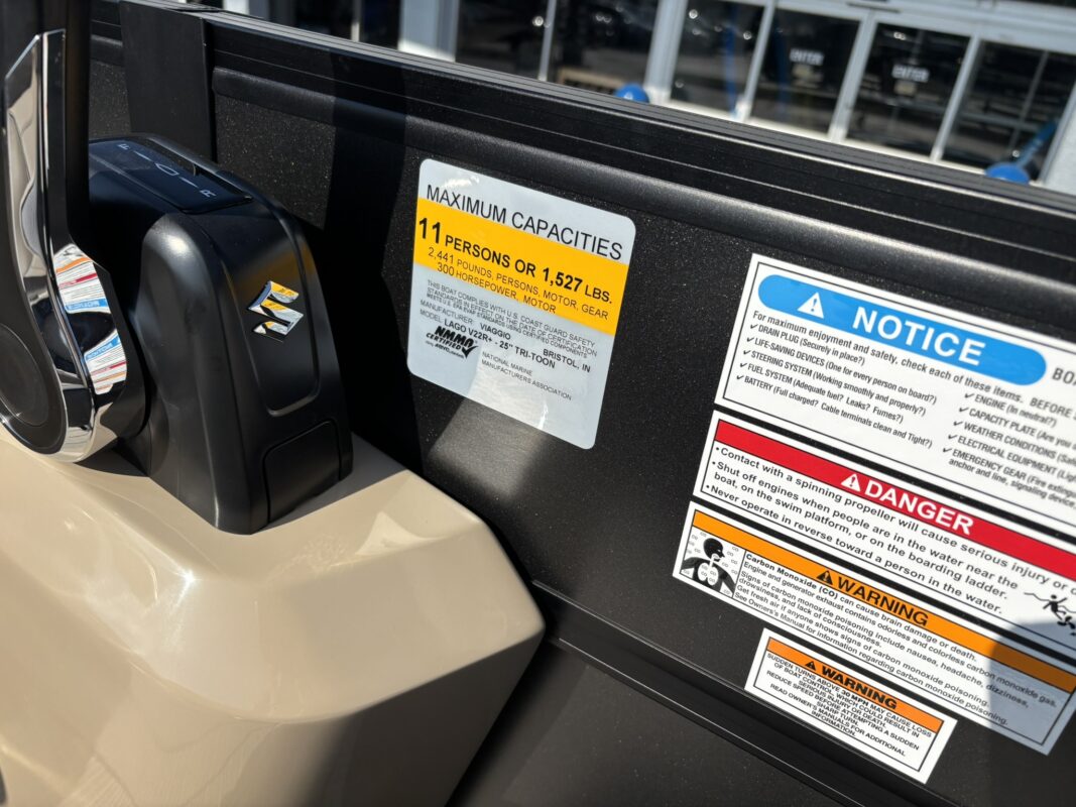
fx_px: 808
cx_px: 538
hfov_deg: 67.3
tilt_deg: -29.2
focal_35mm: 26
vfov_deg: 53.1
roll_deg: -9.1
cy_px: 404
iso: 50
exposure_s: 1/4630
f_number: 1.6
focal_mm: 5.96
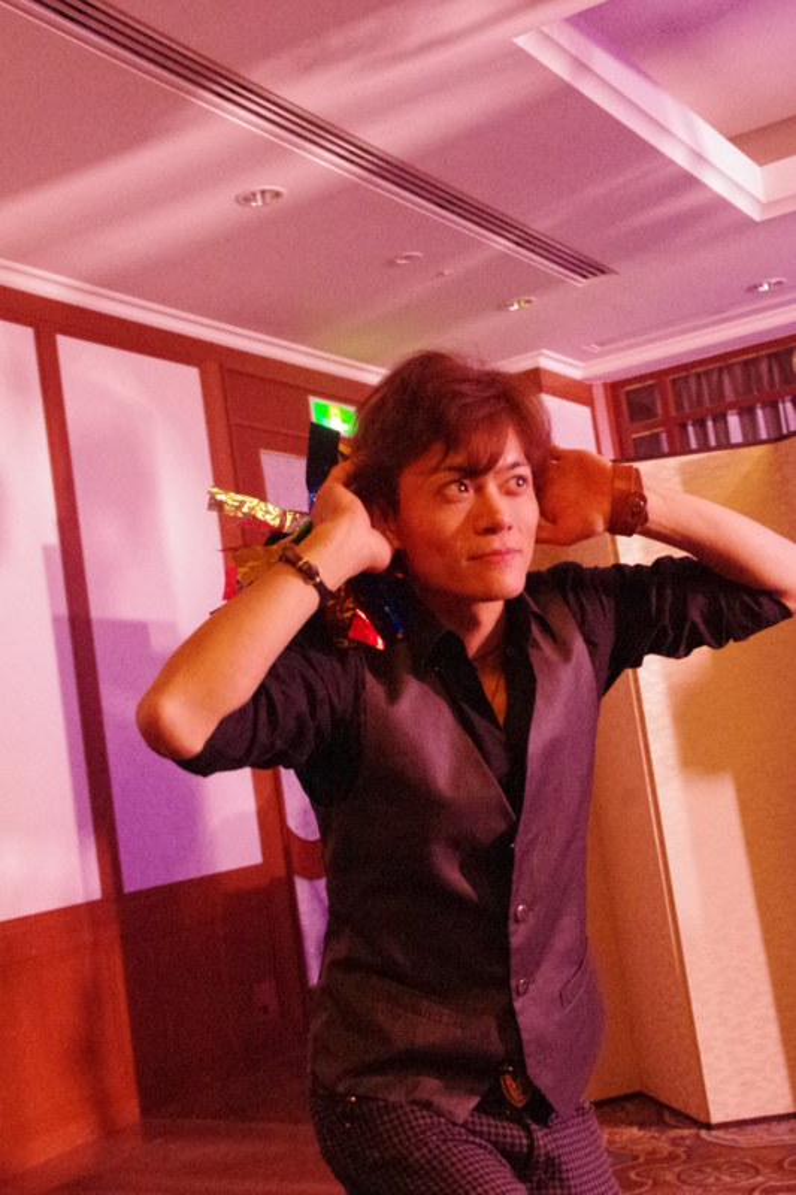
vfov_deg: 40.4
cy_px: 598
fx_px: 1626
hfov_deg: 27.5
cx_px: 398
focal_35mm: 49
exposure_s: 1/50
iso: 12800
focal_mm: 33
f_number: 7.1
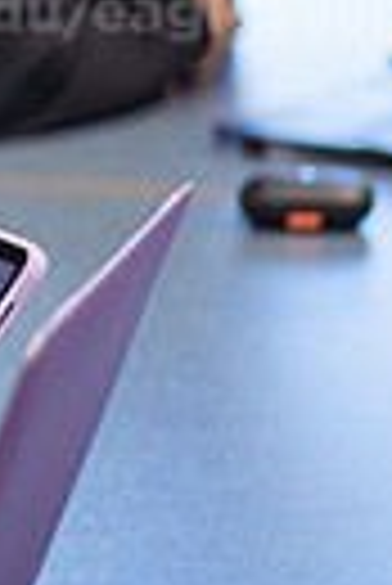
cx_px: -685
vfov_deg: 9.2
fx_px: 3632
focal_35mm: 223
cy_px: 106
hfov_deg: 5.8
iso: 800
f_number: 2
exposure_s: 1/200
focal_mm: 50
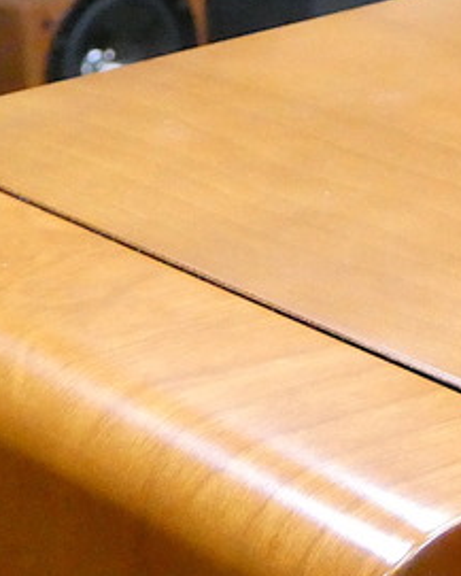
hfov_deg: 11.6
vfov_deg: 15.0
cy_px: 159
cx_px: 656
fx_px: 2182
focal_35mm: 128
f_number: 3.7
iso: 1600
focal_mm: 6.7
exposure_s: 1/50
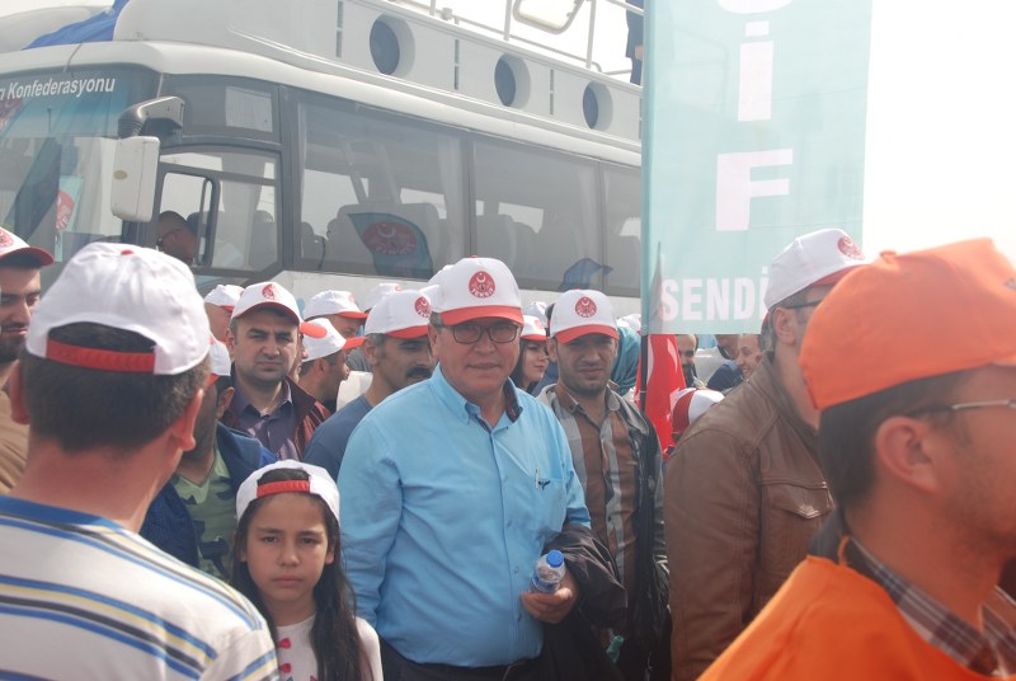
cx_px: 508
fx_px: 1187
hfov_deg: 46.3
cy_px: 340
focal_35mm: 42
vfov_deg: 32.0
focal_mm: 28
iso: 100
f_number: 7.1
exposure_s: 1/200
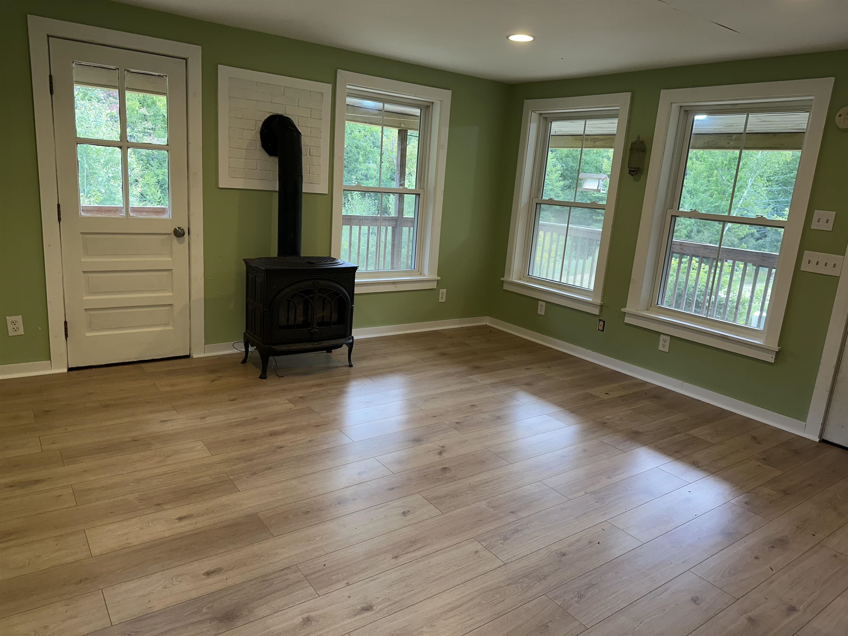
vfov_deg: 56.8
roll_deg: -3.4
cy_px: 318
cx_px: 424
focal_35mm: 24
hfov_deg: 71.6
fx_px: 588
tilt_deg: -12.7
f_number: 1.78
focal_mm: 6.86
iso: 125
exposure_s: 1/120
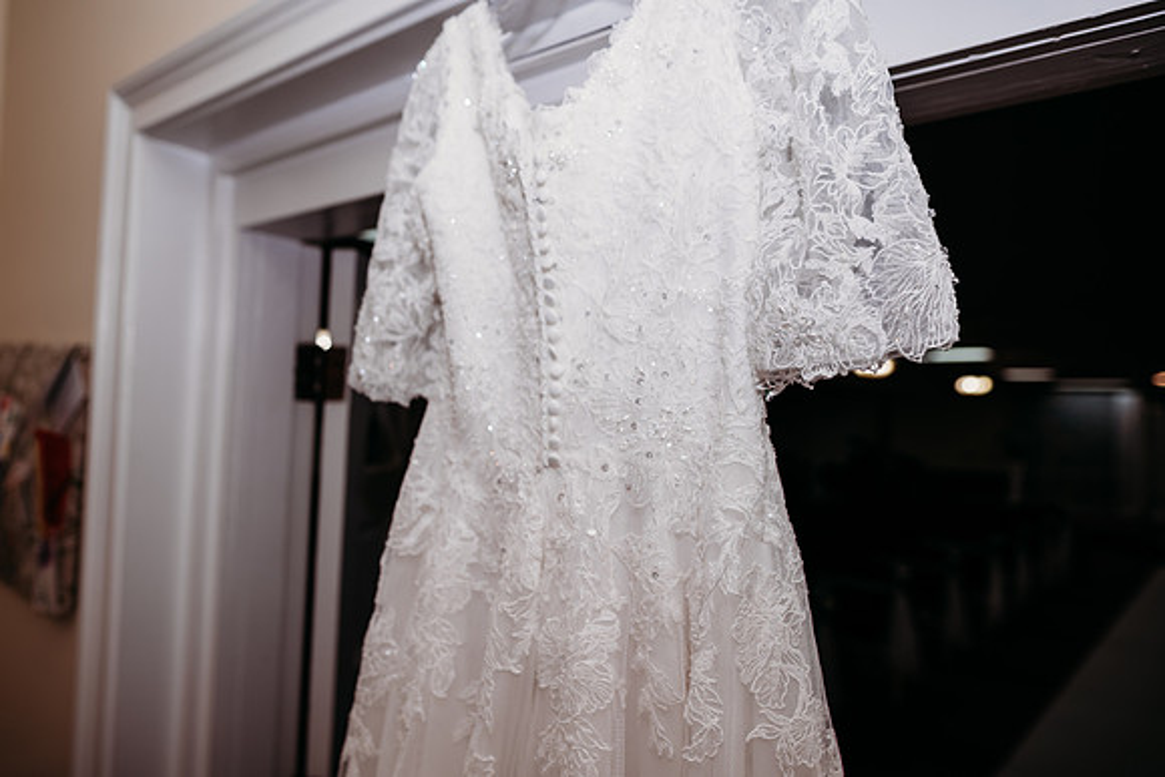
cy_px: 388
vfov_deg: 53.2
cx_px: 582
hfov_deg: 73.7
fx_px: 777
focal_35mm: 24
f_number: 2.8
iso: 100
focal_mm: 24
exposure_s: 1/200
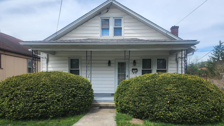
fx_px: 154
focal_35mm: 26
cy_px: 76
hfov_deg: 71.9
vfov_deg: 44.1
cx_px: 114
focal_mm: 6.4
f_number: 1.8
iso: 12
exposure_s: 1/976
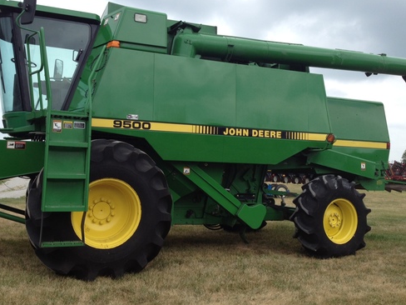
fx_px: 457
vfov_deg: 36.8
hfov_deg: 47.9
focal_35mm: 39
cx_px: 196
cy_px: 145
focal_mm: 4.28
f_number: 2.4
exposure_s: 1/951
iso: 64
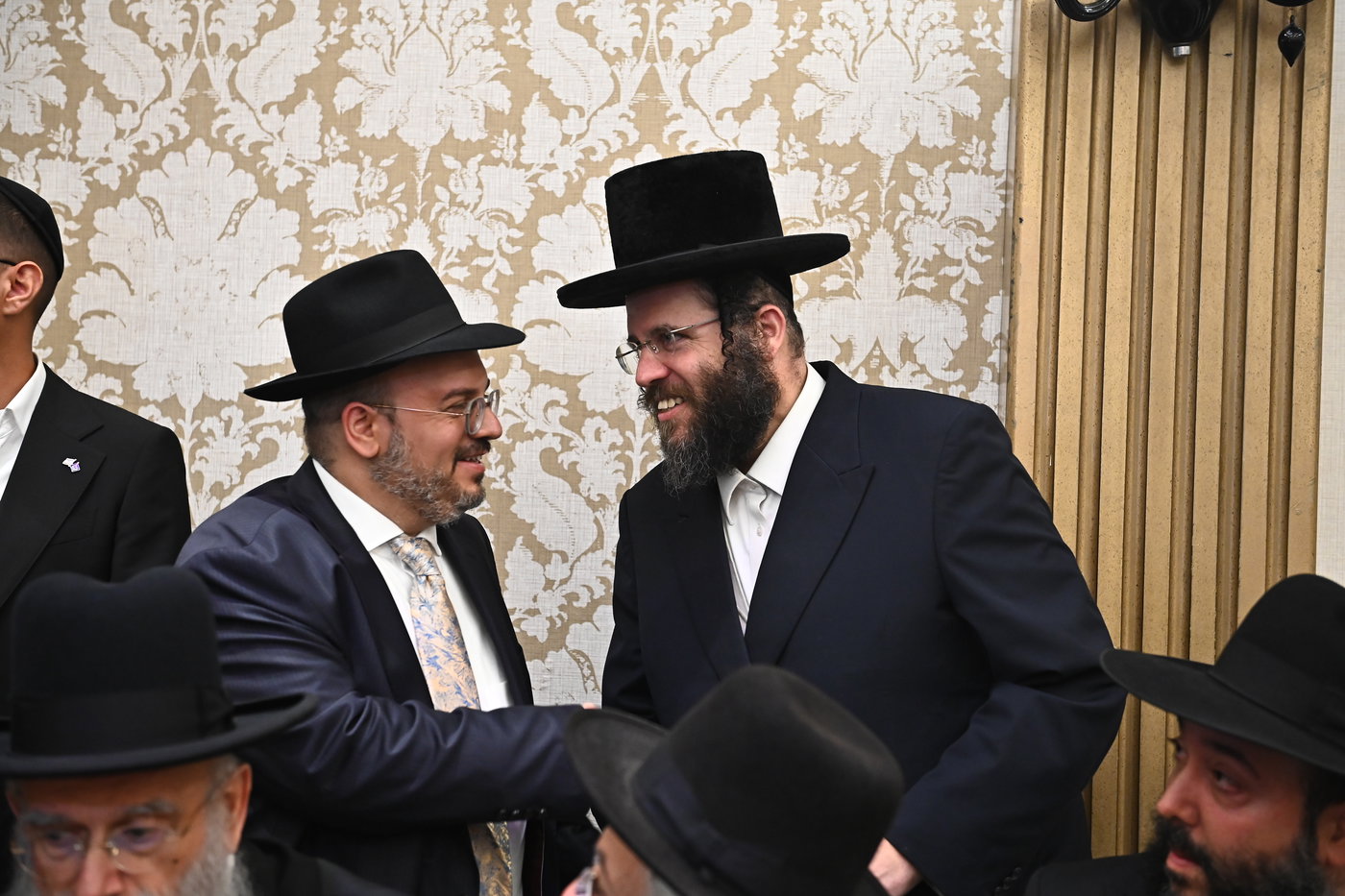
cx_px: 672
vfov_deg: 24.2
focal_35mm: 56
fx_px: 2092
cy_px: 448
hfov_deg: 35.6
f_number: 3.5
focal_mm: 56
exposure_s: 1/200
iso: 3200
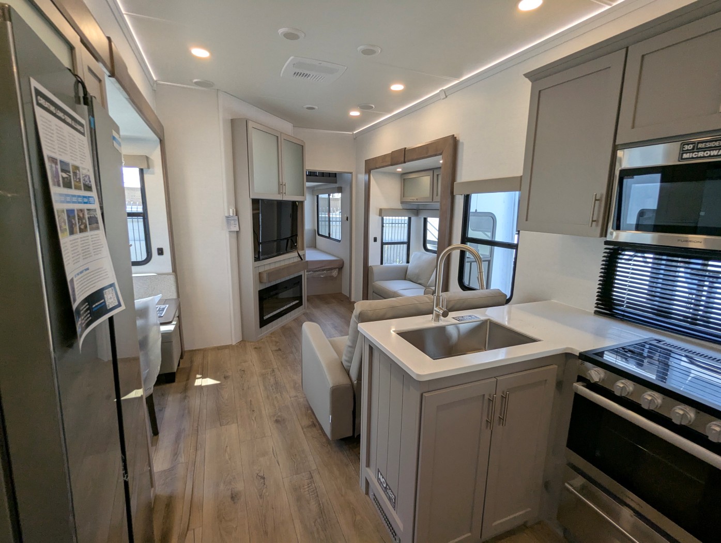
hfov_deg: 94.4
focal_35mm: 16
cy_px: 272
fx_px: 334
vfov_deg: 78.2
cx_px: 360
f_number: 2.2
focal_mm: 2.35
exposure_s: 1/126
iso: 106
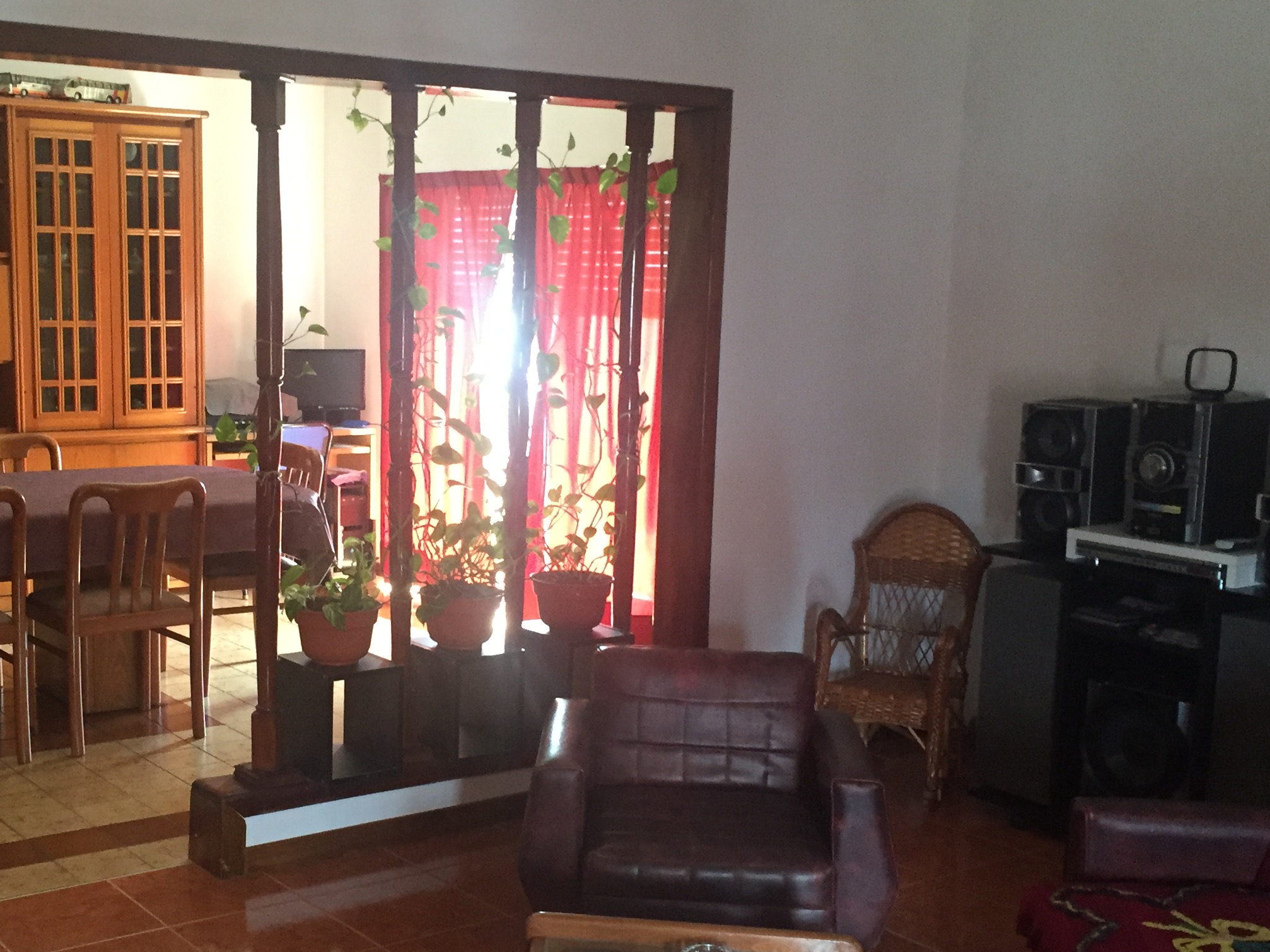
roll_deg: -0.8
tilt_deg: -9.9
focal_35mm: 47
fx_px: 1724
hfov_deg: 40.0
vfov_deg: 30.8
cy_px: 579
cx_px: 429
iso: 250
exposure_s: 1/33
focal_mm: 4.15
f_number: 2.2
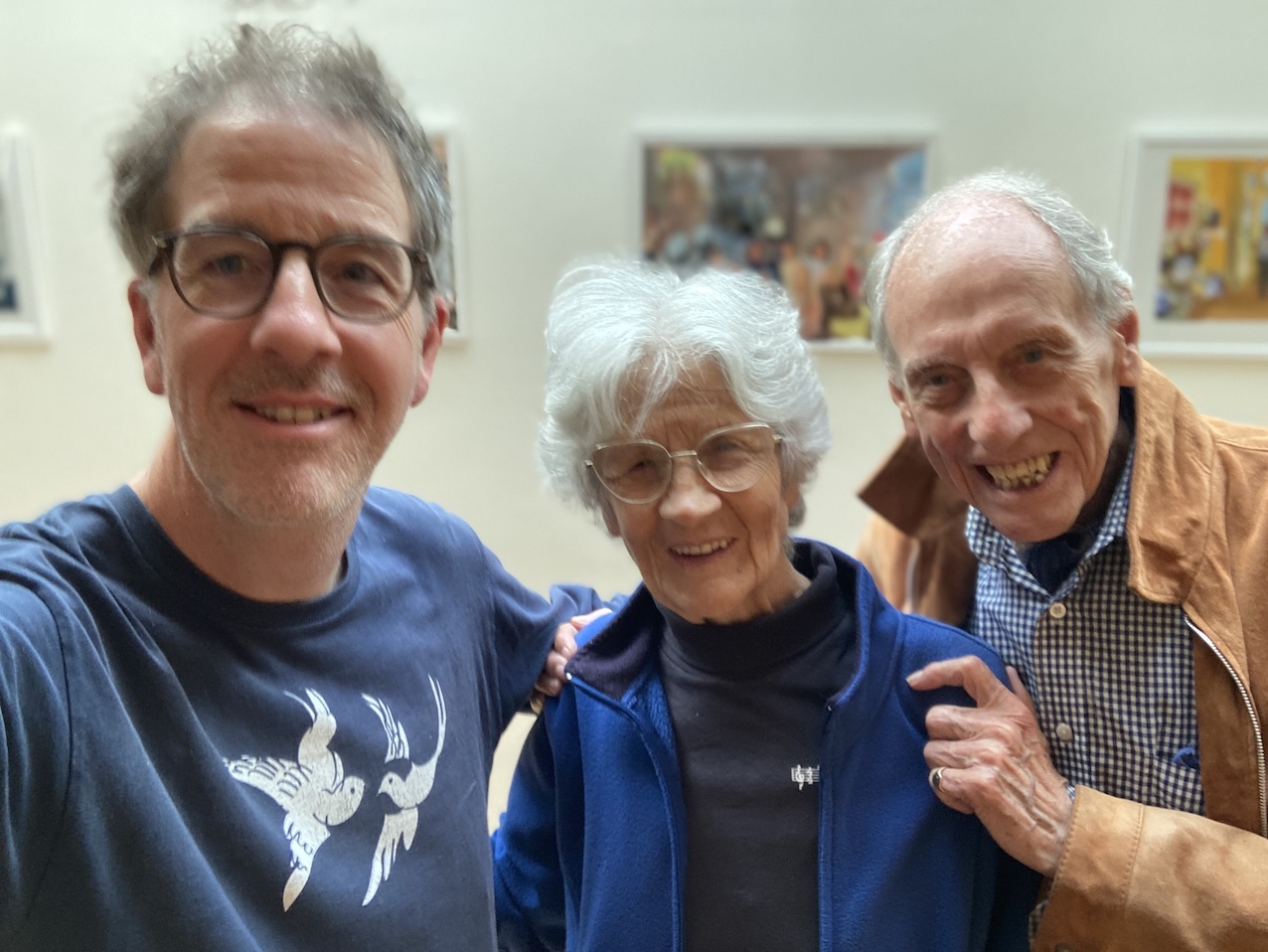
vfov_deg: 44.2
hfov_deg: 56.8
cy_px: 476
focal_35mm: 32
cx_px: 634
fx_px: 1173
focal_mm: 2.87
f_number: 2.2
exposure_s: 1/50
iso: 80
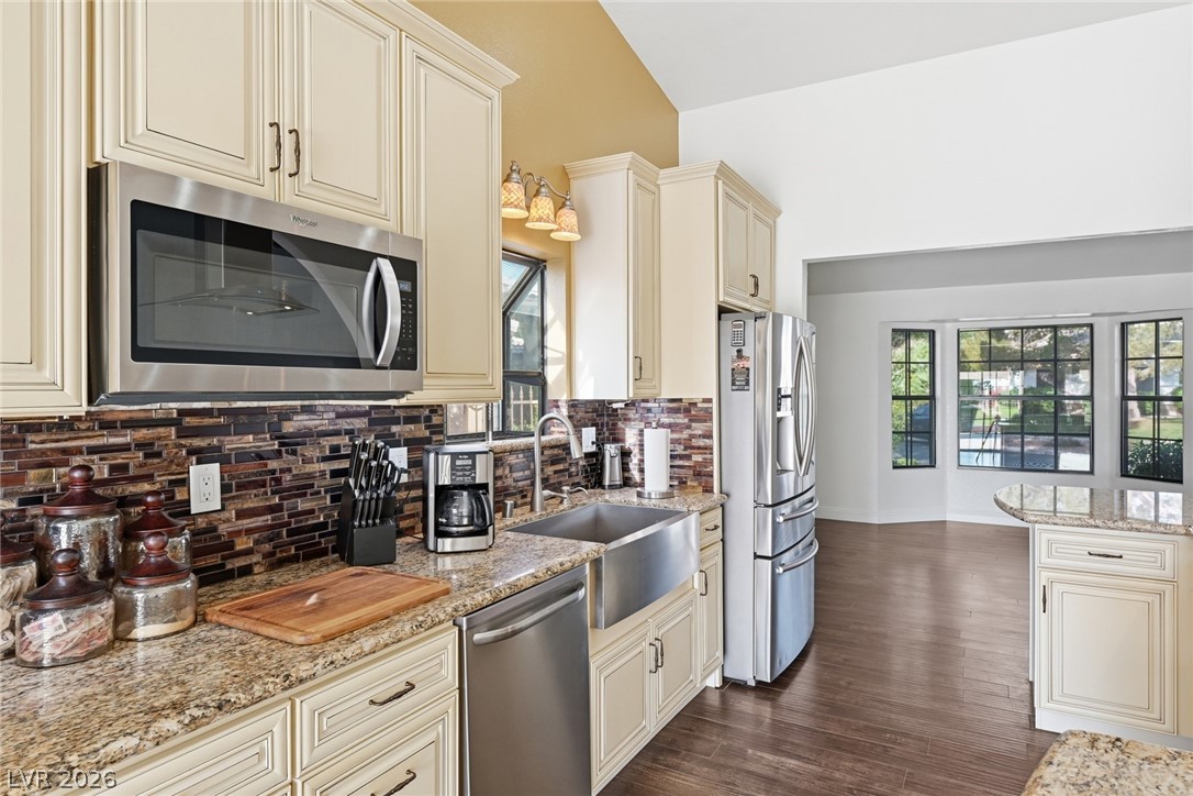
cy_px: 398
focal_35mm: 20
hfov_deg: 82.6
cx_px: 596
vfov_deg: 60.7
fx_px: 679
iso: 500
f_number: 9
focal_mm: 20.5
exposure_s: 1/200
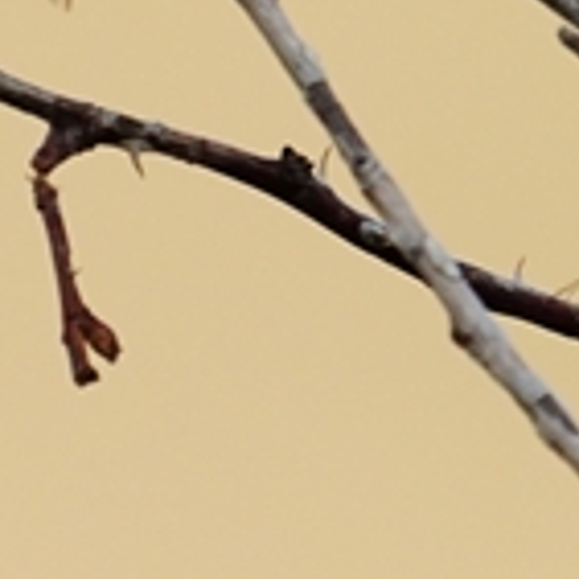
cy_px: -583
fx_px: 61786
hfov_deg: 0.5
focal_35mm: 3265
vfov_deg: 0.5
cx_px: 497
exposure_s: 1/1000
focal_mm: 600
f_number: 7.1
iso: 1000
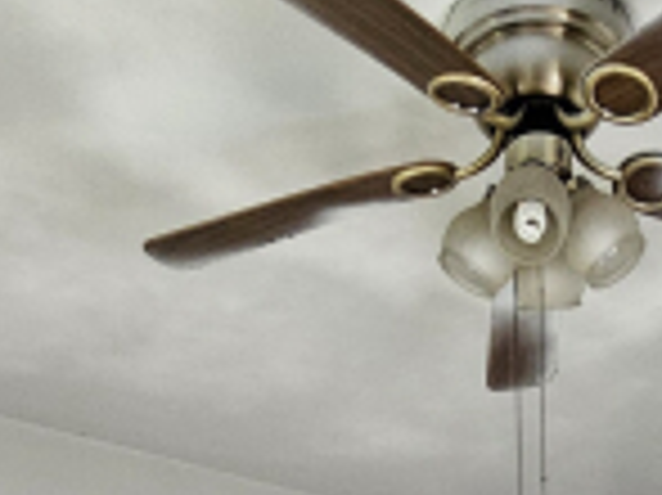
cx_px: 552
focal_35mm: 59
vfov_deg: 18.3
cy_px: 936
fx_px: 1127
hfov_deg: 31.7
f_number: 2.2
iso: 640
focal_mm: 2.2
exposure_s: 1/24
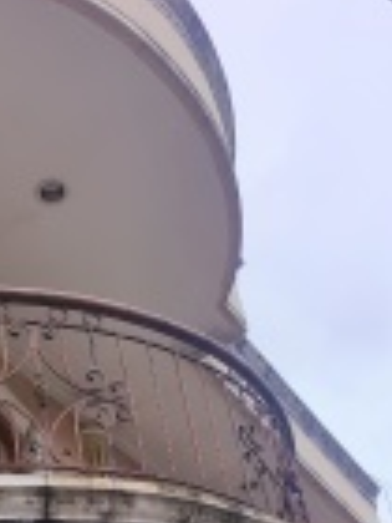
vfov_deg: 25.9
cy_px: 648
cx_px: 125
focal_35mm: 66
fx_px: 997
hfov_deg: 22.1
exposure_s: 1/808
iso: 123
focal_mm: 5.5
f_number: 1.75
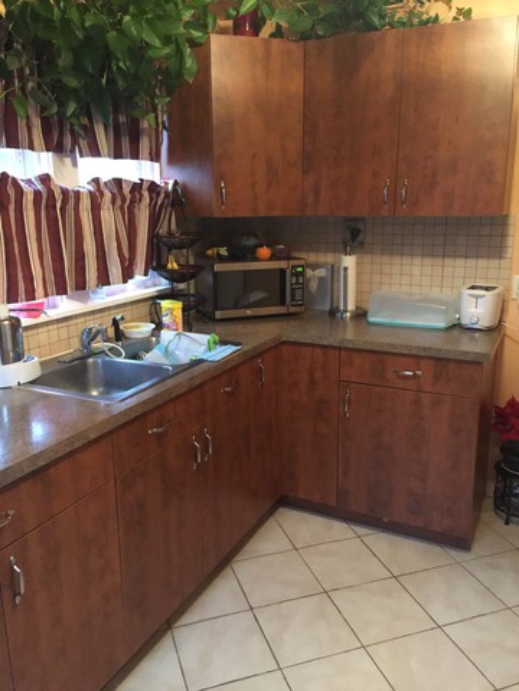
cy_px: 346
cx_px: 260
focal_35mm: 29
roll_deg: +0.4
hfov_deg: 48.2
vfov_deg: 61.7
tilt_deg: -14.1
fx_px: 580
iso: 100
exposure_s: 1/4
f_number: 2.2
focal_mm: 4.15
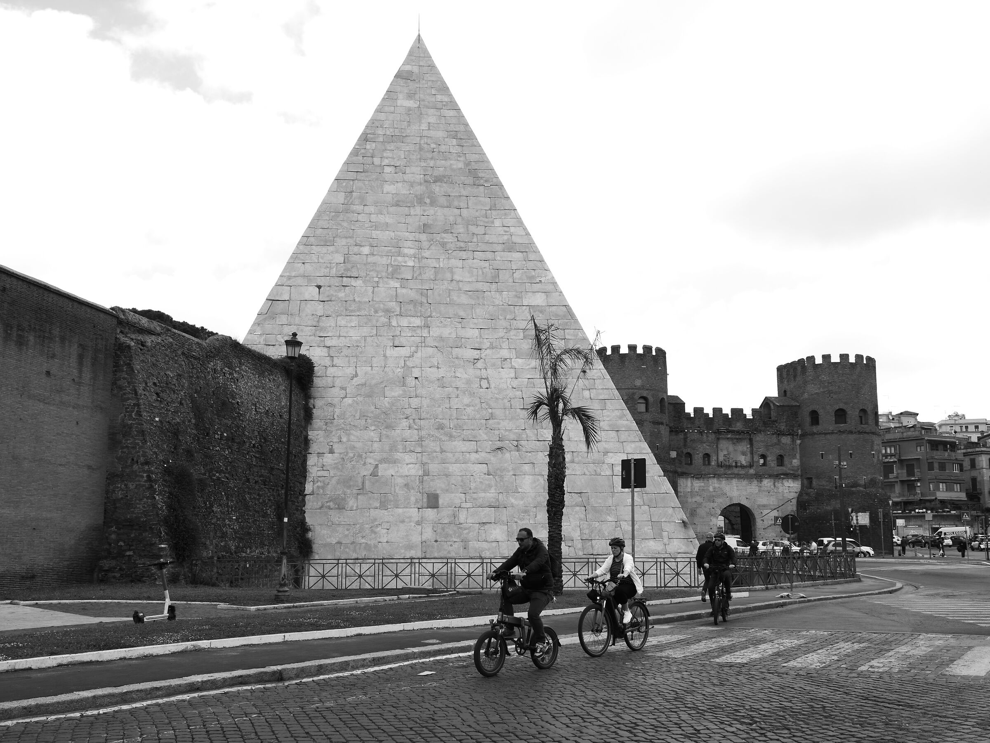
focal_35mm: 30
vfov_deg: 46.8
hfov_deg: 60.0
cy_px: 372
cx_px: 495
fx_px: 858
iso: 100
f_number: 5.6
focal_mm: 15
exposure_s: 1/250
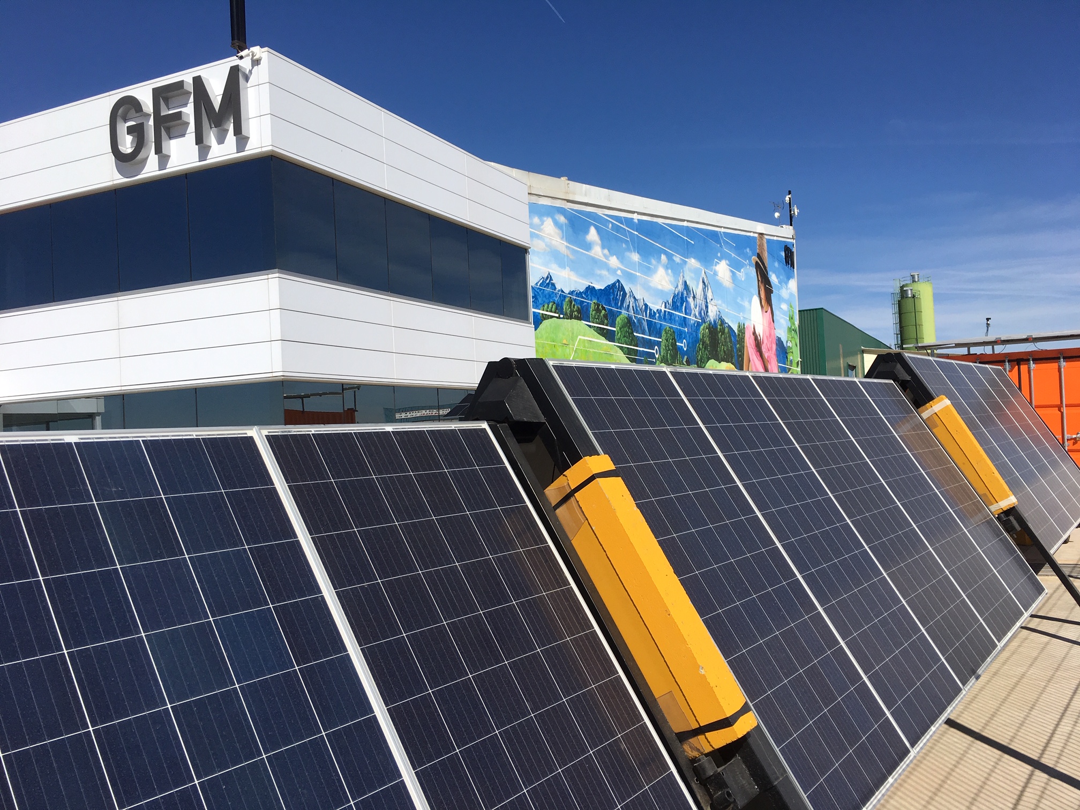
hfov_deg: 61.7
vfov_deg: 48.2
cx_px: 540
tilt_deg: +2.5
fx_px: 905
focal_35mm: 29
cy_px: 405
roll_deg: +2.7
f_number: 2.2
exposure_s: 1/3077
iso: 25
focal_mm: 4.15
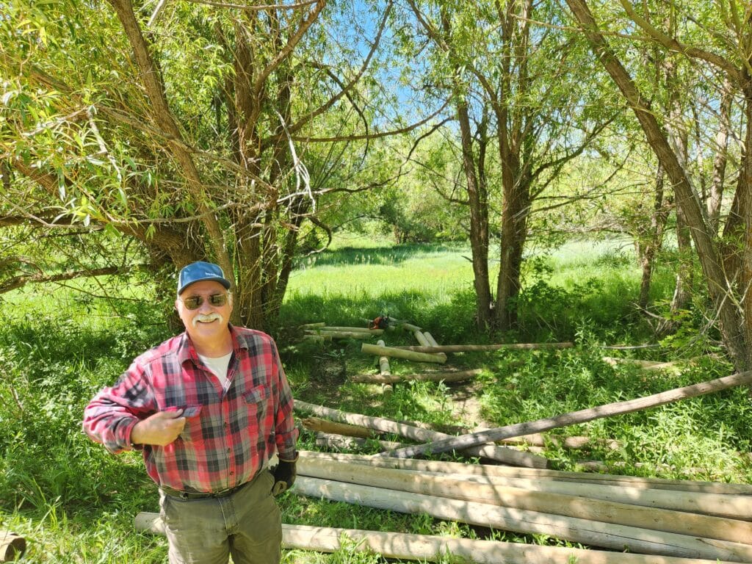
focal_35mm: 23
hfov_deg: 73.9
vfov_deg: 58.9
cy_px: 282
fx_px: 500
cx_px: 376
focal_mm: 5.4
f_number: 1.8
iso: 20
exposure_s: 1/180
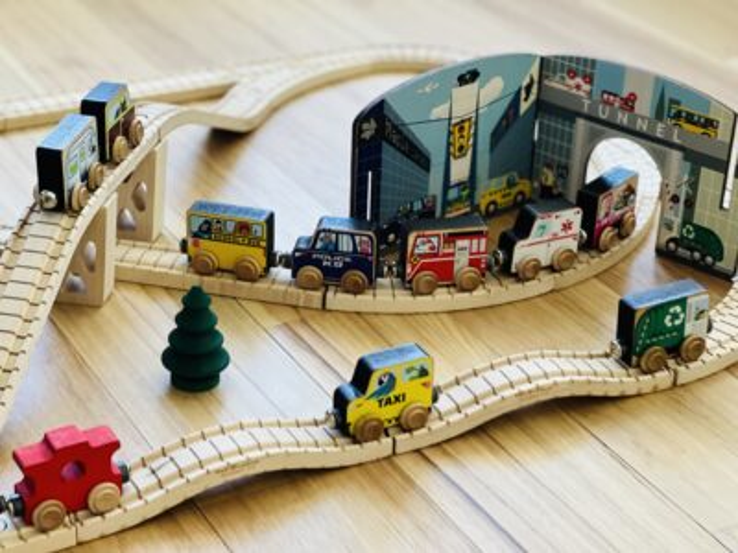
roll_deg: -1.3
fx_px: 1642
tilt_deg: -26.8
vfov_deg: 19.1
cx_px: 369
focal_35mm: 77
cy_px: 276
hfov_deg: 25.3
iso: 250
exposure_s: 1/40
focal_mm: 9
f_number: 2.8
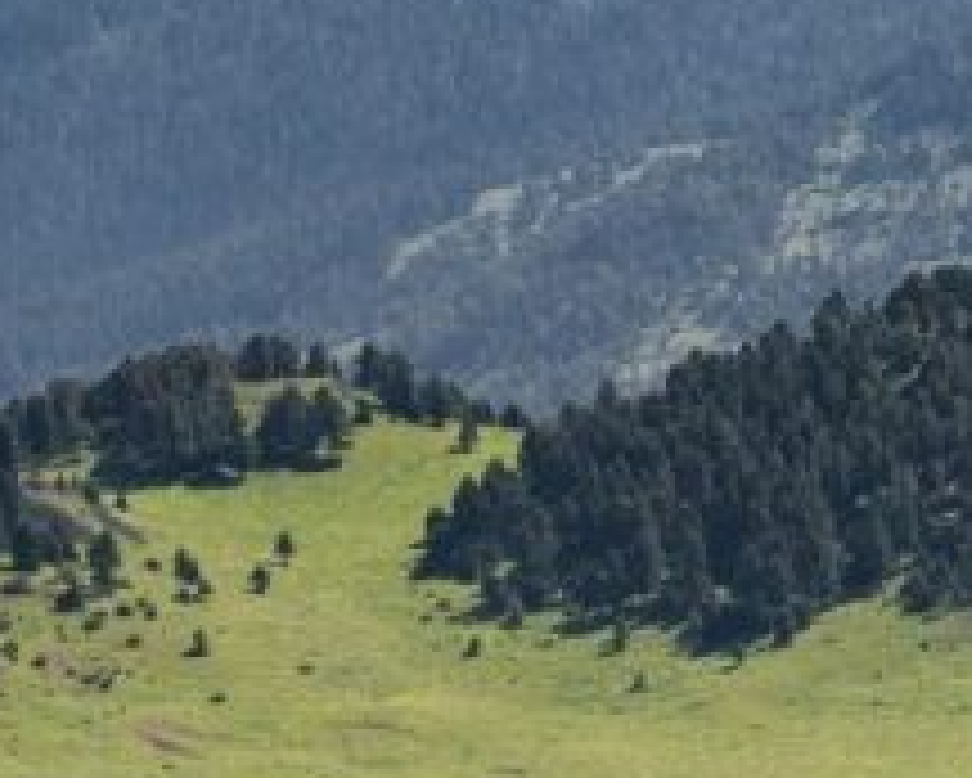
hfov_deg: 2.9
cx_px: 378
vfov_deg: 2.3
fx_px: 19340
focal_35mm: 672
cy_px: 65
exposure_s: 1/1600
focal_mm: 151
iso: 400
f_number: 9
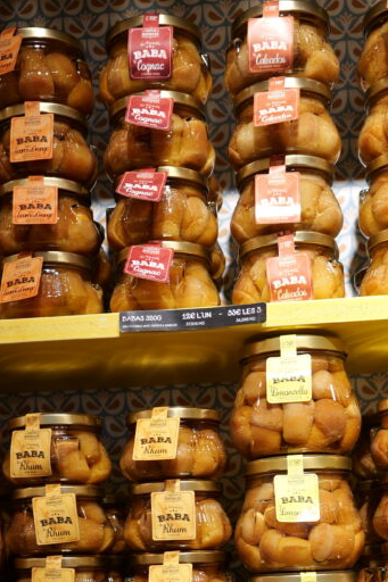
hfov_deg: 21.6
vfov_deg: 28.7
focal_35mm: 63
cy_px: 652
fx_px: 1019
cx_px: 188
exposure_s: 1/60
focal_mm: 28
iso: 125
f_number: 2.8
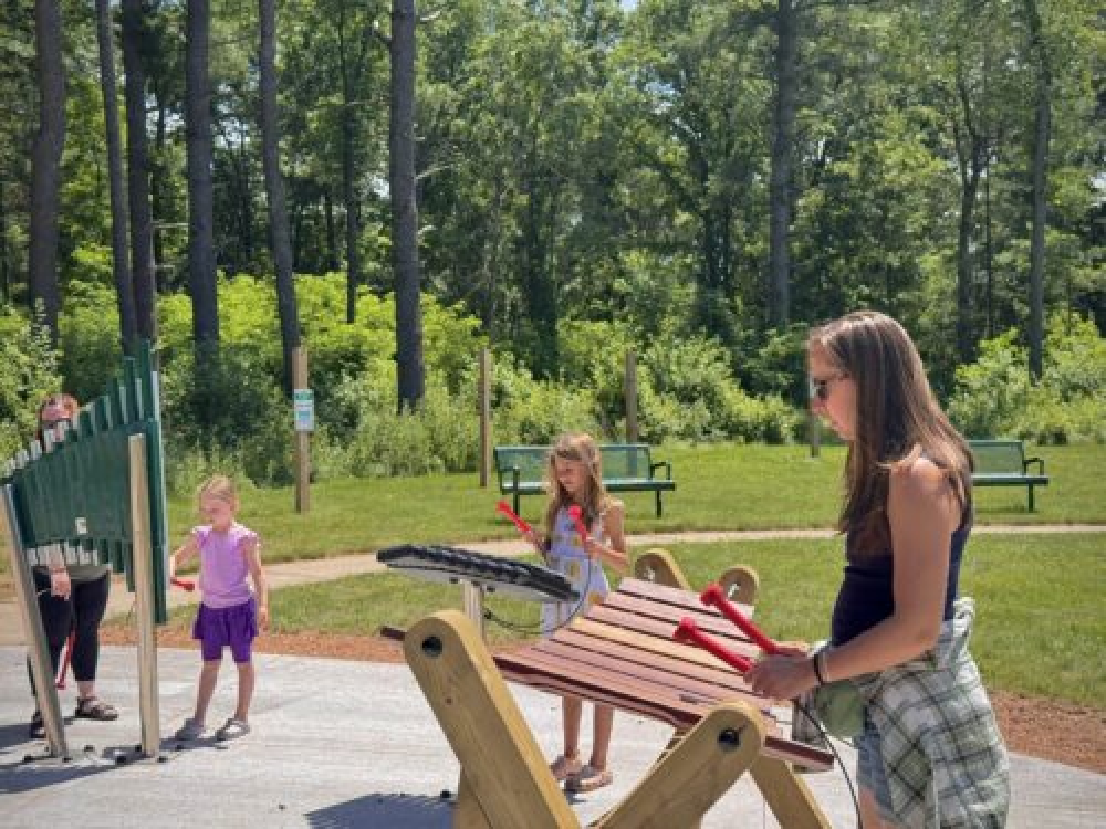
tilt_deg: +0.6
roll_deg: +0.9
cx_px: 553
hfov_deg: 39.7
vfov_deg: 30.3
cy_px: 414
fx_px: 1534
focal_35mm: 48
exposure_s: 1/2252
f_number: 1.78
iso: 64
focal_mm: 6.76
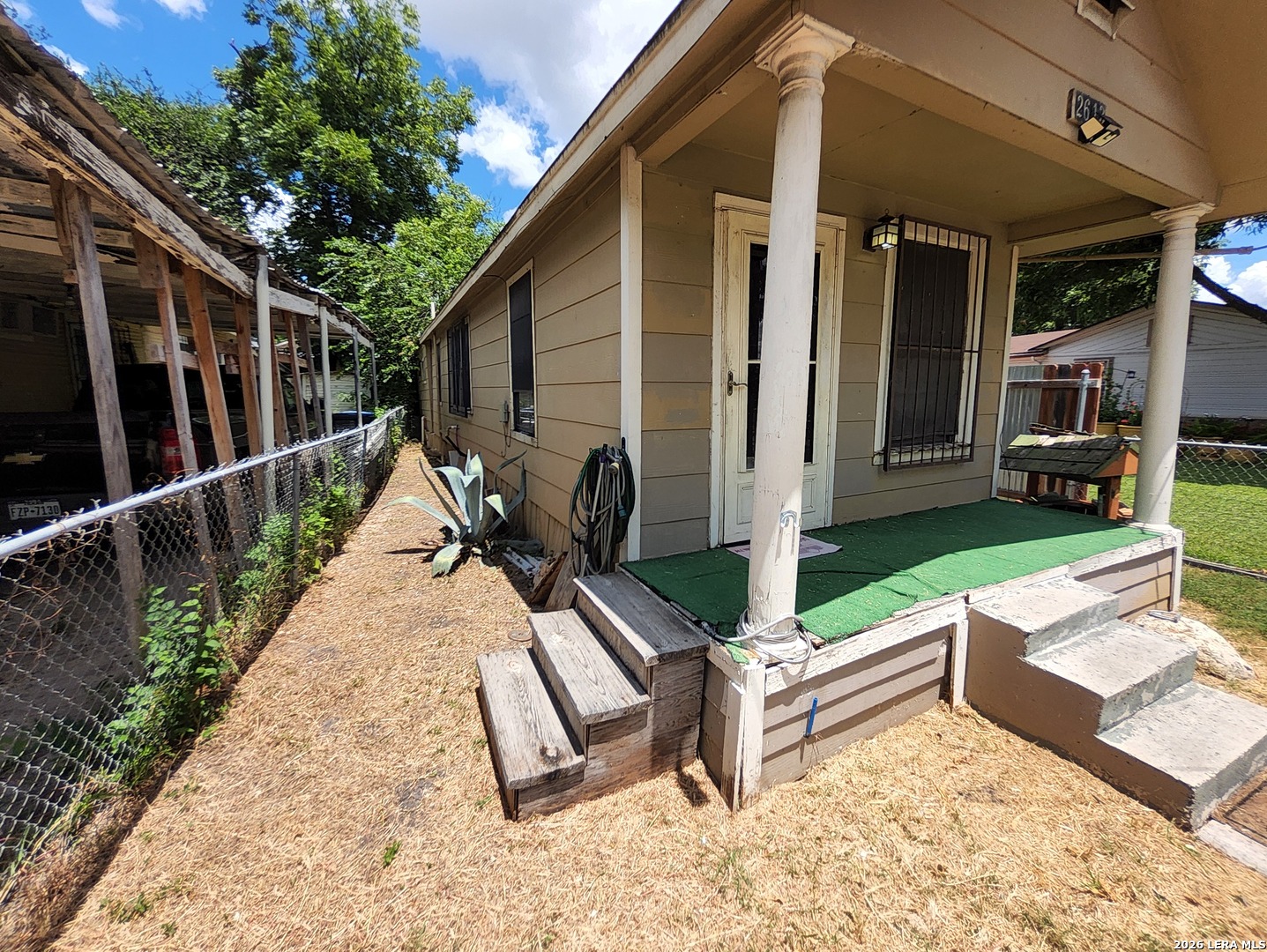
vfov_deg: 90.0
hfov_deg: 106.1
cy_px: 476
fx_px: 476
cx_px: 634
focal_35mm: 13
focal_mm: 1.13
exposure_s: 1/900
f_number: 2.2
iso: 32
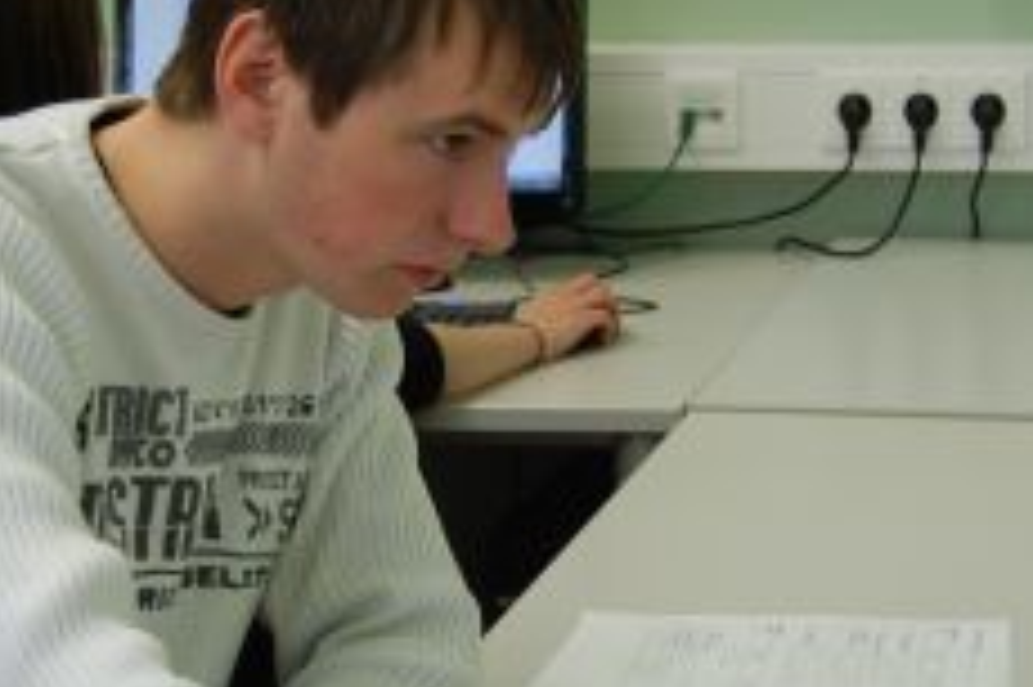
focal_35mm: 117
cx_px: 377
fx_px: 3355
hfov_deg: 17.5
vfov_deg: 11.7
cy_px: 476
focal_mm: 28
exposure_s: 1/60
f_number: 4.2
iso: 400
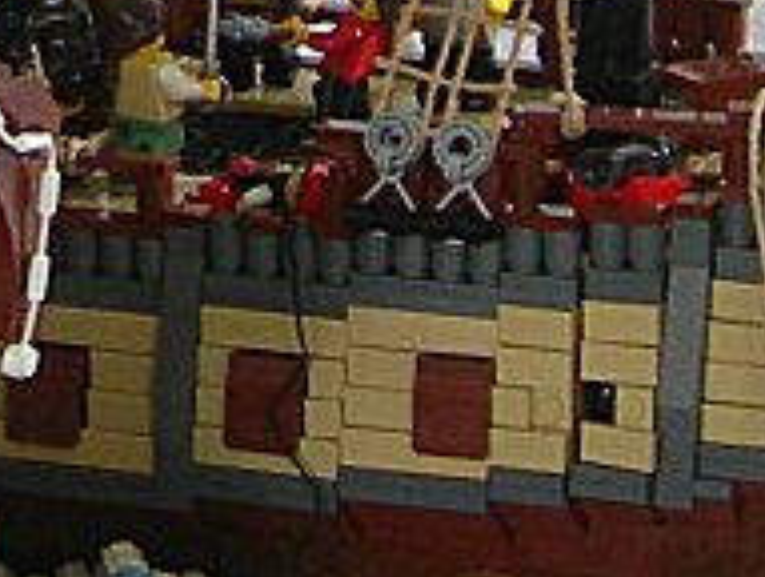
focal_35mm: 257
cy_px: -369
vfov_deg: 5.7
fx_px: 5690
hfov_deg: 7.6
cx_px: -216
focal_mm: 8.5
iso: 55
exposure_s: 1/3.9
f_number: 2.9
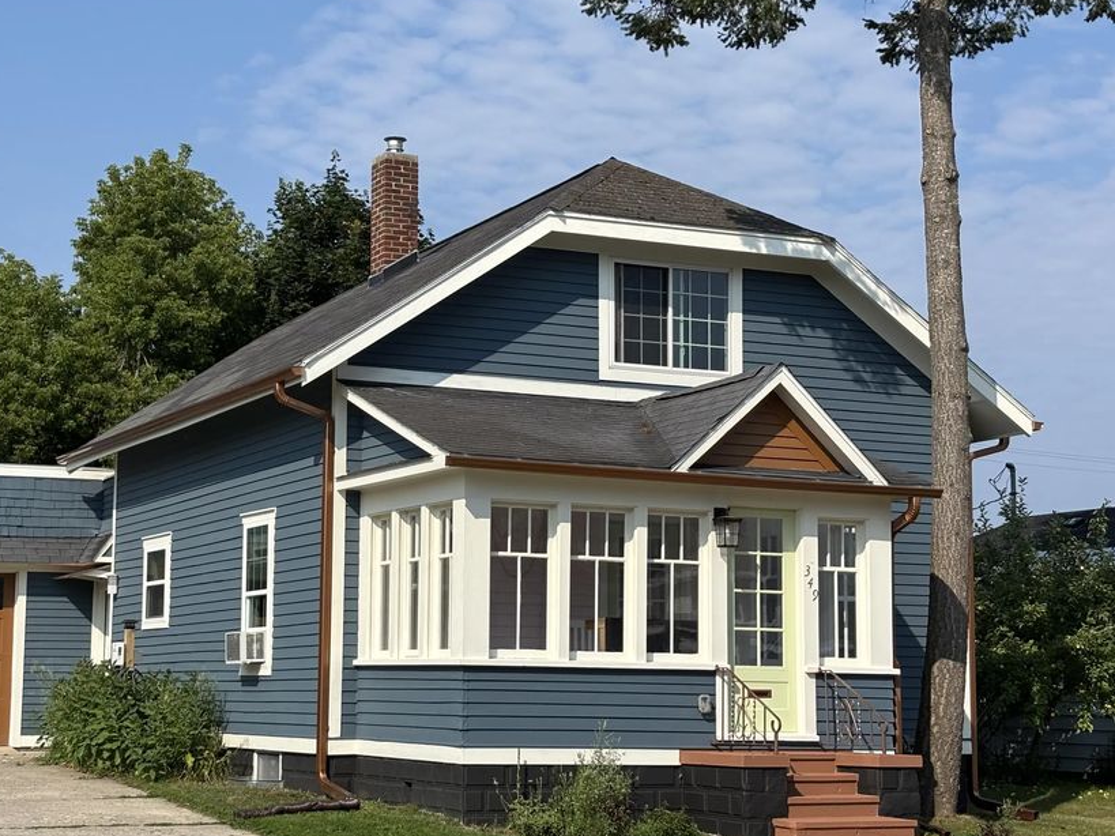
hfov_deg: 29.7
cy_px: 464
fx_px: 2093
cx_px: 440
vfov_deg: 22.6
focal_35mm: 65
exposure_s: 1/3413
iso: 40
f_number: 1.6
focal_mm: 5.96
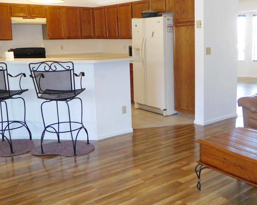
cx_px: 163
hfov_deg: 44.4
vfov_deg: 36.4
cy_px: 90
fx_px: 312
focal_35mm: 41
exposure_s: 1/30
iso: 360
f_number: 3.4
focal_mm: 4.5
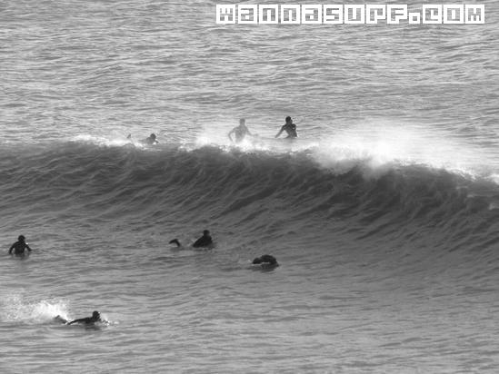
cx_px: 250
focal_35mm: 432
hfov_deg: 4.6
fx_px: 6229
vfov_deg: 3.4
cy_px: 187
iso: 80
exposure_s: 1/320
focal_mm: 72
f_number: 5.6
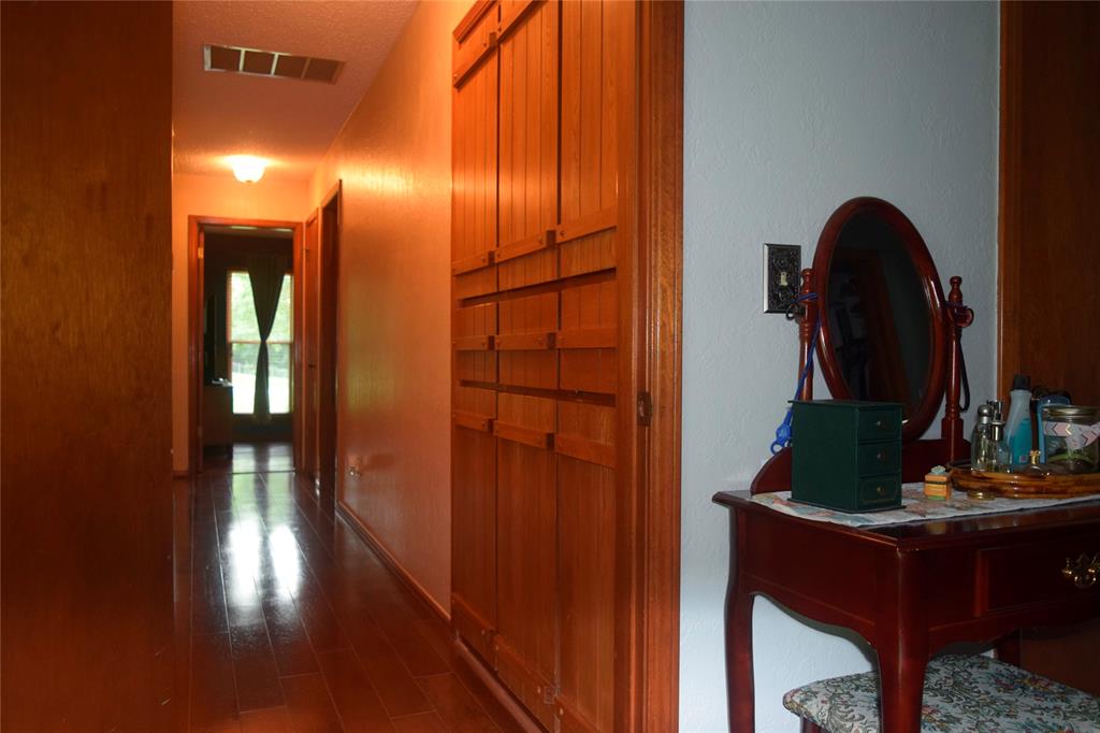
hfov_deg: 67.4
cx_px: 550
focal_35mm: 27
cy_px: 366
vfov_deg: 47.9
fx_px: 825
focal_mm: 18
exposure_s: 1/60
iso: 900
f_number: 3.5
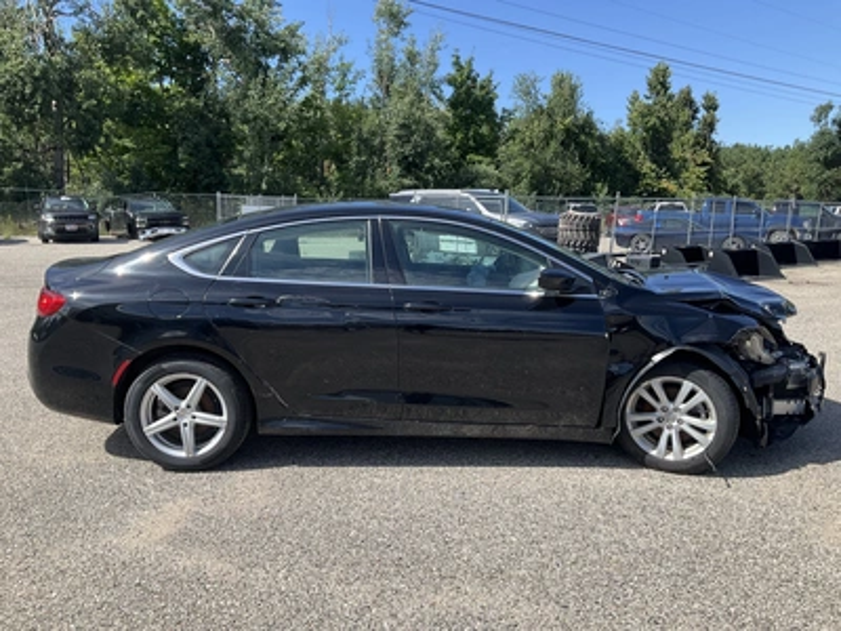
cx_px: 420
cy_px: 316
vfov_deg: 48.2
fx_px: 705
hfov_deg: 61.7
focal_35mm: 29
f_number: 1.8
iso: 25
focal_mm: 3
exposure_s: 1/1168
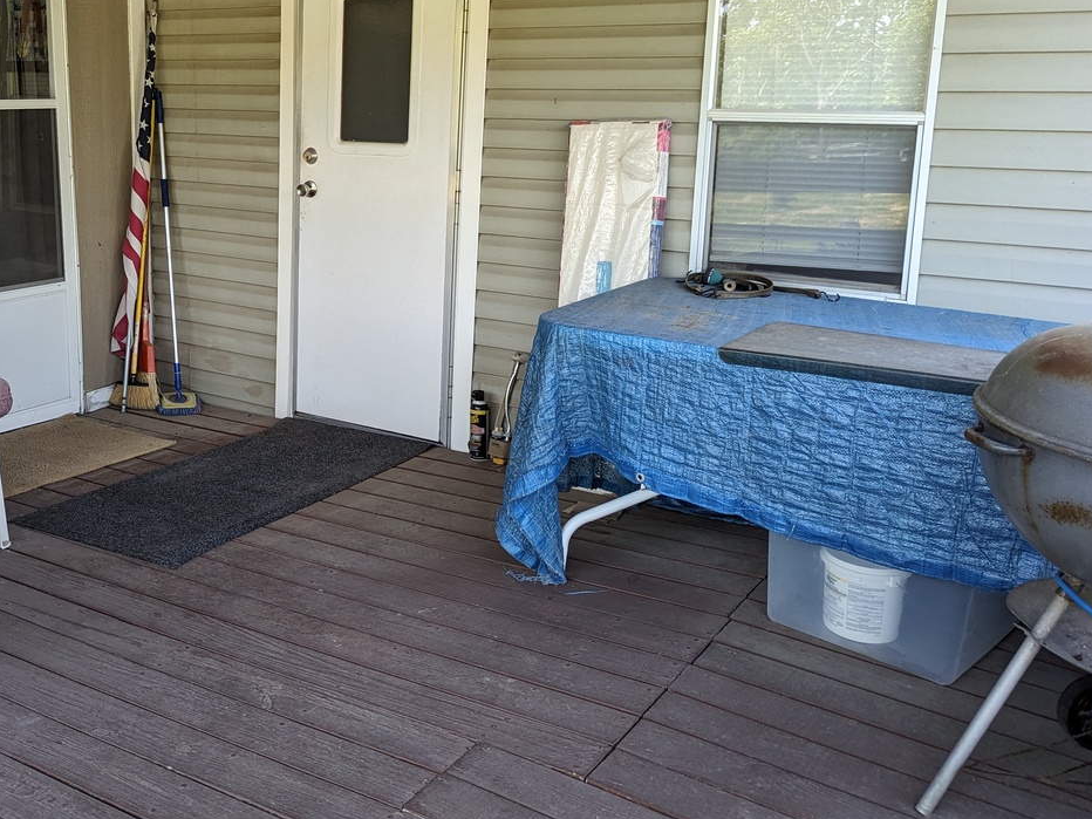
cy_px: 310
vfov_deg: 38.4
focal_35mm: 37
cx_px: 293
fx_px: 1167
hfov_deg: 48.5
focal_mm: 6.81
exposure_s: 1/129
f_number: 1.85
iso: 42
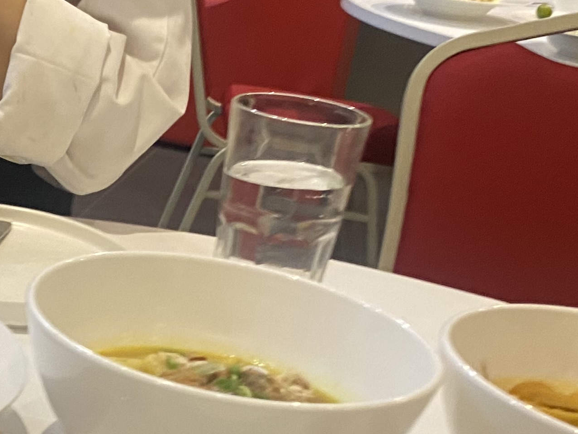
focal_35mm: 82
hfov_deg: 21.9
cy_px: 257
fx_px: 1369
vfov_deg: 18.0
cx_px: -133
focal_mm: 4.25
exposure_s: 1/50
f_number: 1.8
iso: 125
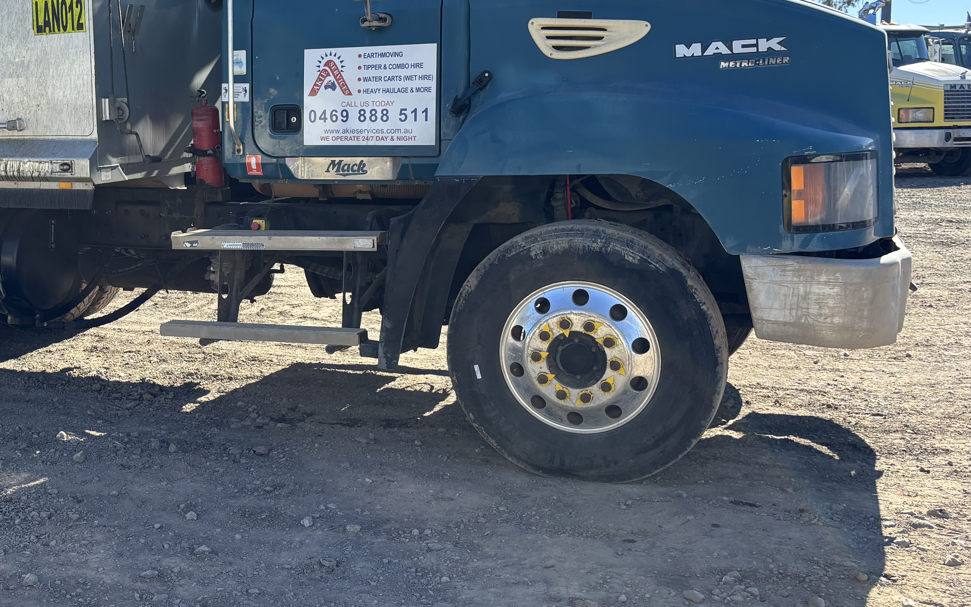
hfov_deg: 43.4
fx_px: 1164
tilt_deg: -5.1
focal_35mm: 44
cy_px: 215
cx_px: 208
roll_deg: +0.3
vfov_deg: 29.1
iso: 50
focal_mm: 5.96
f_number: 1.6
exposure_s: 1/1126
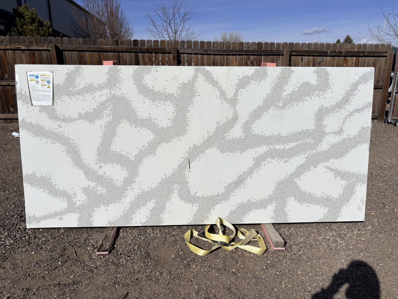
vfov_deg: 53.1
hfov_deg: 67.3
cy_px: 150
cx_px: 199
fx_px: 299
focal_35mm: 26
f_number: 1.6
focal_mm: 5.96
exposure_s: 1/10101
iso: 32
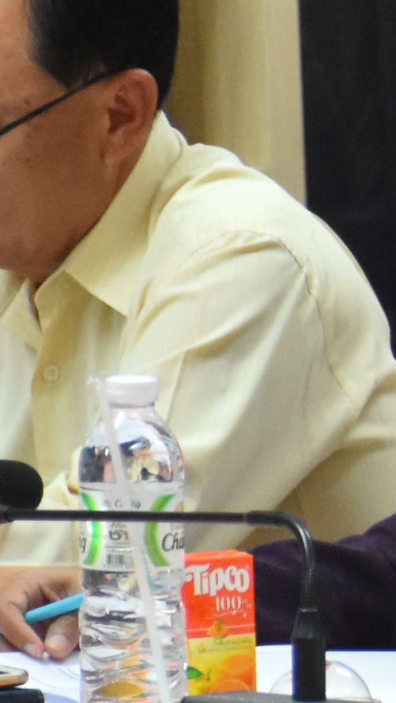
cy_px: 415
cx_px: 1419
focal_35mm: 596
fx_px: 11115
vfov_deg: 3.6
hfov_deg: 2.0
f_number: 5
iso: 1600
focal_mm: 75
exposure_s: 1/60
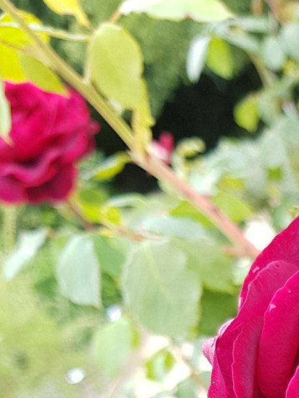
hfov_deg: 19.3
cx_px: 399
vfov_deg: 24.8
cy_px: 490
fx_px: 806
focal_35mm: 70
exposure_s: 1/153
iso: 40
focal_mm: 4.2
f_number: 1.7
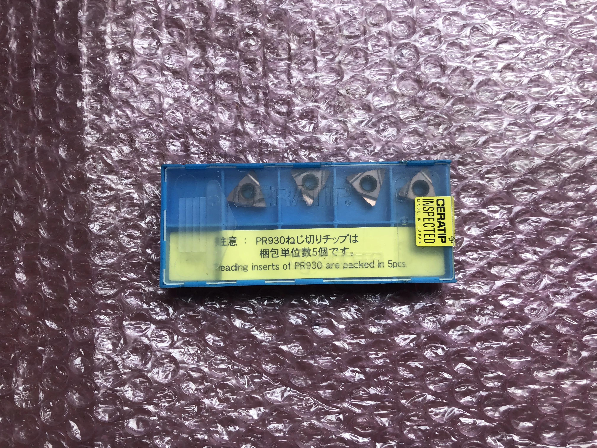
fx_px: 483
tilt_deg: -85.1
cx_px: 298
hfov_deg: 63.4
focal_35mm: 28
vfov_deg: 49.7
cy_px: 224
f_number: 1.8
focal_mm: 3.99
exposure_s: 1/120
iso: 40
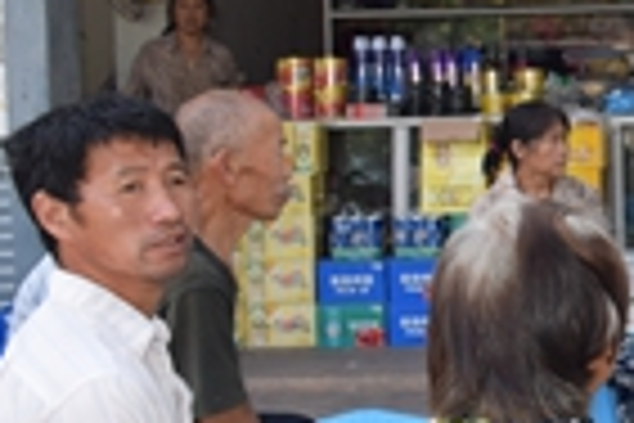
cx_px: 1093
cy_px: 108
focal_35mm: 96
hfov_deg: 17.7
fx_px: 1691
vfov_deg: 14.2
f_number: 5
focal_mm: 18
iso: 220
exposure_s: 1/200
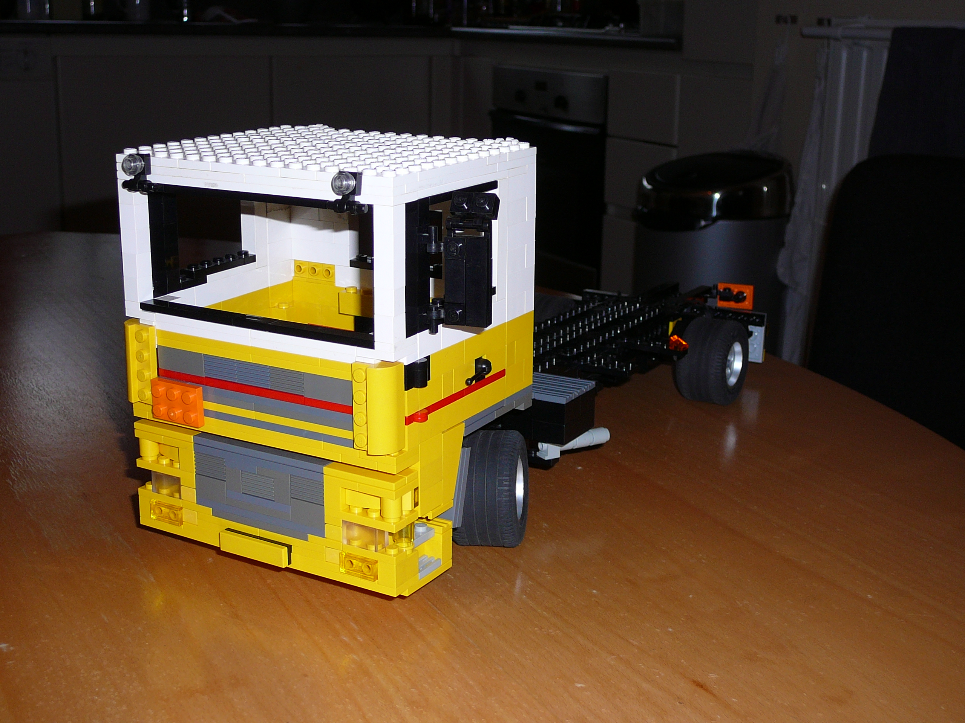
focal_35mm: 47
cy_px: 362
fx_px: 1310
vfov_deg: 30.9
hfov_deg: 40.4
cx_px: 482
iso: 80
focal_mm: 7
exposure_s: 1/30
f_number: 3.3
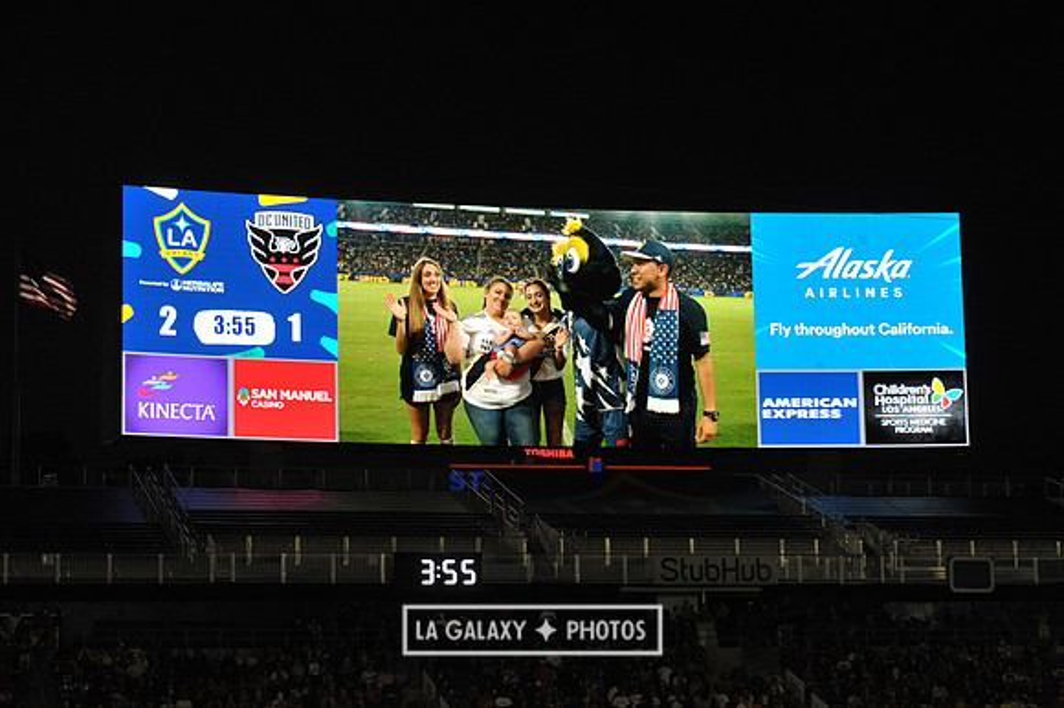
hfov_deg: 20.0
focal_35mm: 102
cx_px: 532
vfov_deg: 13.4
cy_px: 354
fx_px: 3013
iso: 1250
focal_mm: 102
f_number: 9
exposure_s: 1/320
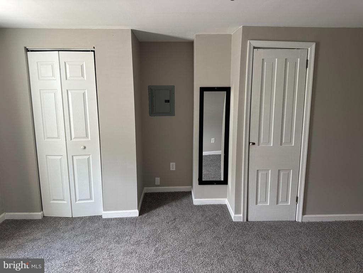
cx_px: 182
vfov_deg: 56.8
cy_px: 136
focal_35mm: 24
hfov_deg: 71.6
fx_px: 252
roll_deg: -0.1
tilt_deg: -9.6
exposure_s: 1/60
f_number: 1.78
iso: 160
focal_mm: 6.86
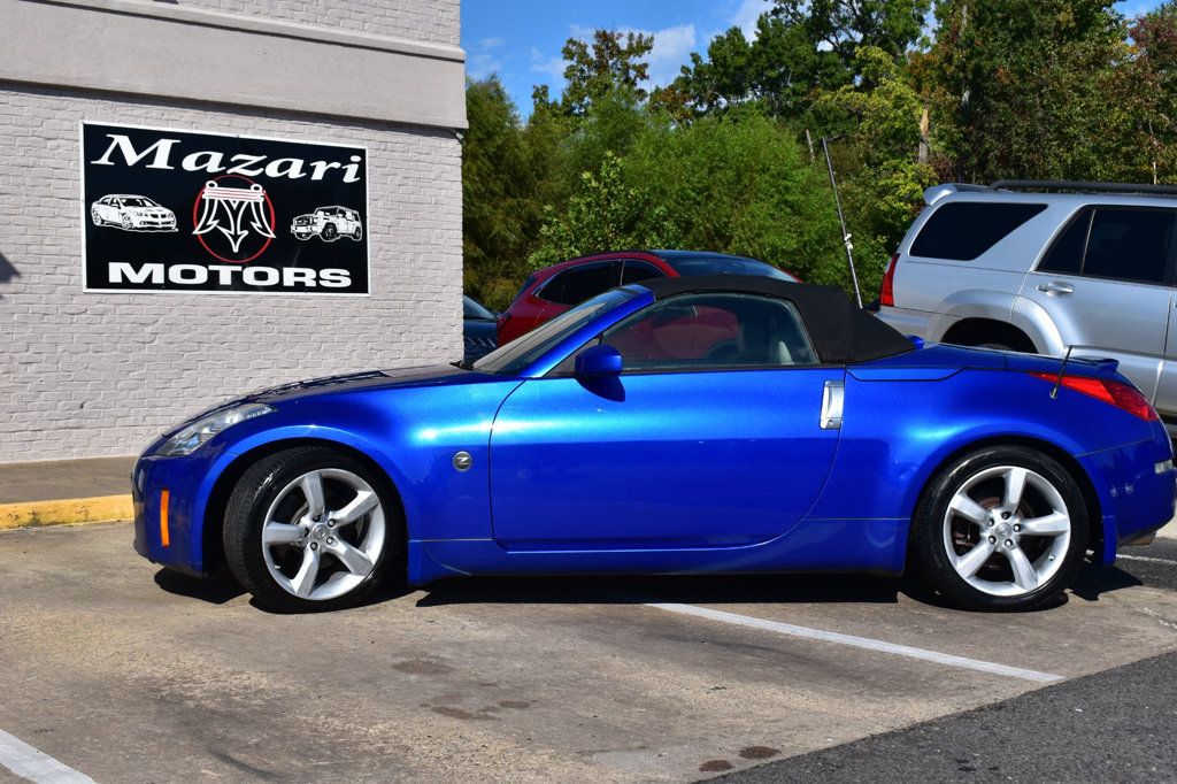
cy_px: 392
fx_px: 1520
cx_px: 588
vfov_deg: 28.9
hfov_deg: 42.3
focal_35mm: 46
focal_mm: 31
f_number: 11
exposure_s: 1/500
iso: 200
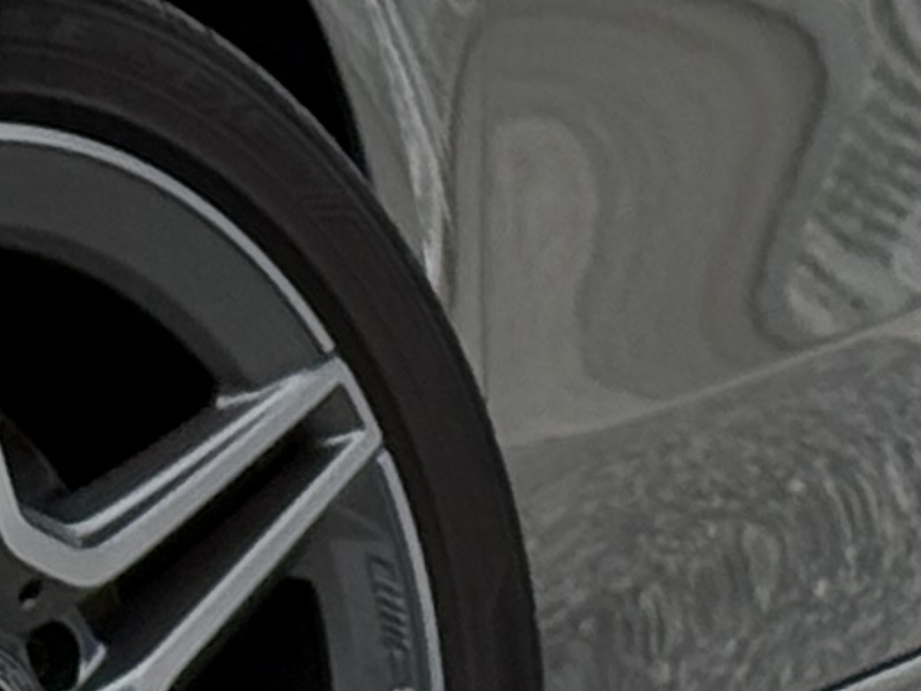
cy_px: -572
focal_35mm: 372
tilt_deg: +1.8
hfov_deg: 5.2
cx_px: -1245
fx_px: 9898
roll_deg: +0.6
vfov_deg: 4.0
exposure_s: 1/3226
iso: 100
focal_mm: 6.76
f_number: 1.78
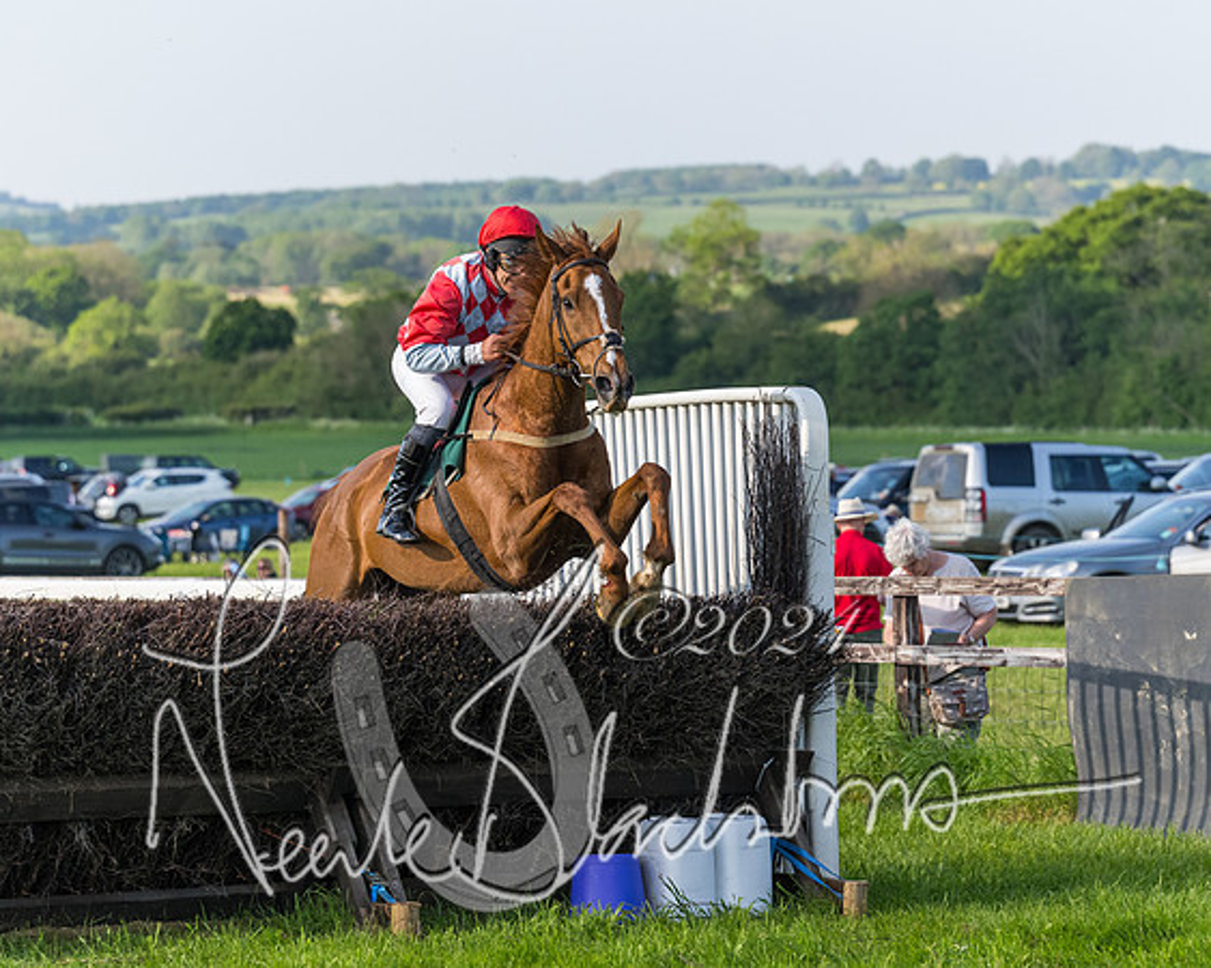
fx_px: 6375
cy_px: 559
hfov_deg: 10.9
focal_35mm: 178
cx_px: 616
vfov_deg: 8.7
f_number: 4
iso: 800
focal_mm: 115
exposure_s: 1/3200
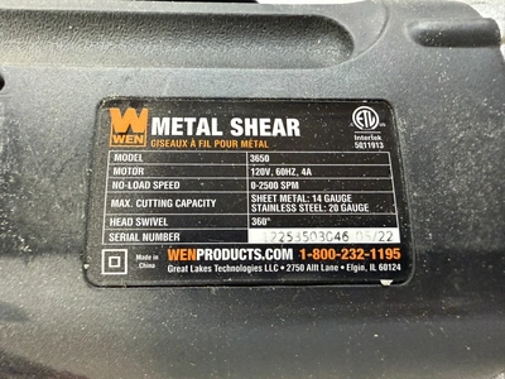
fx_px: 350
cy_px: 190
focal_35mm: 24
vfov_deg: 56.8
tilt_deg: -76.6
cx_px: 252
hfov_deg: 71.6
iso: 640
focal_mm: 2.22
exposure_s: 1/60
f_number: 2.2
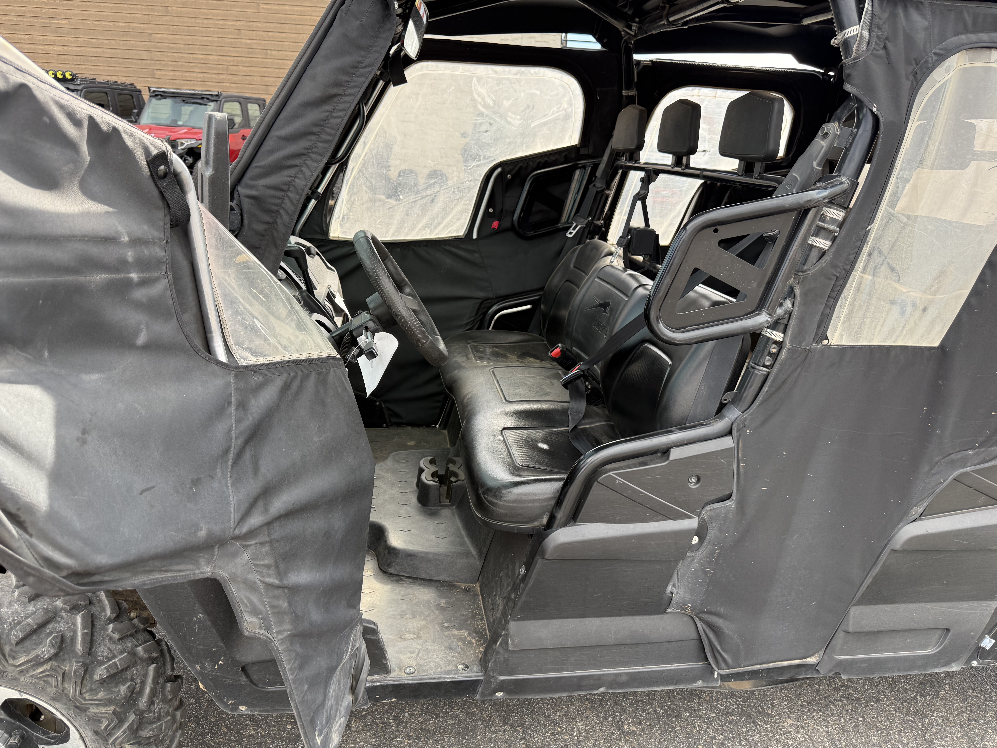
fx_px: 691
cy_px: 374
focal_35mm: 24
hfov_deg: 71.6
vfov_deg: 56.8
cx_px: 498
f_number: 1.78
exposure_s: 1/878
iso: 100
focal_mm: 6.76
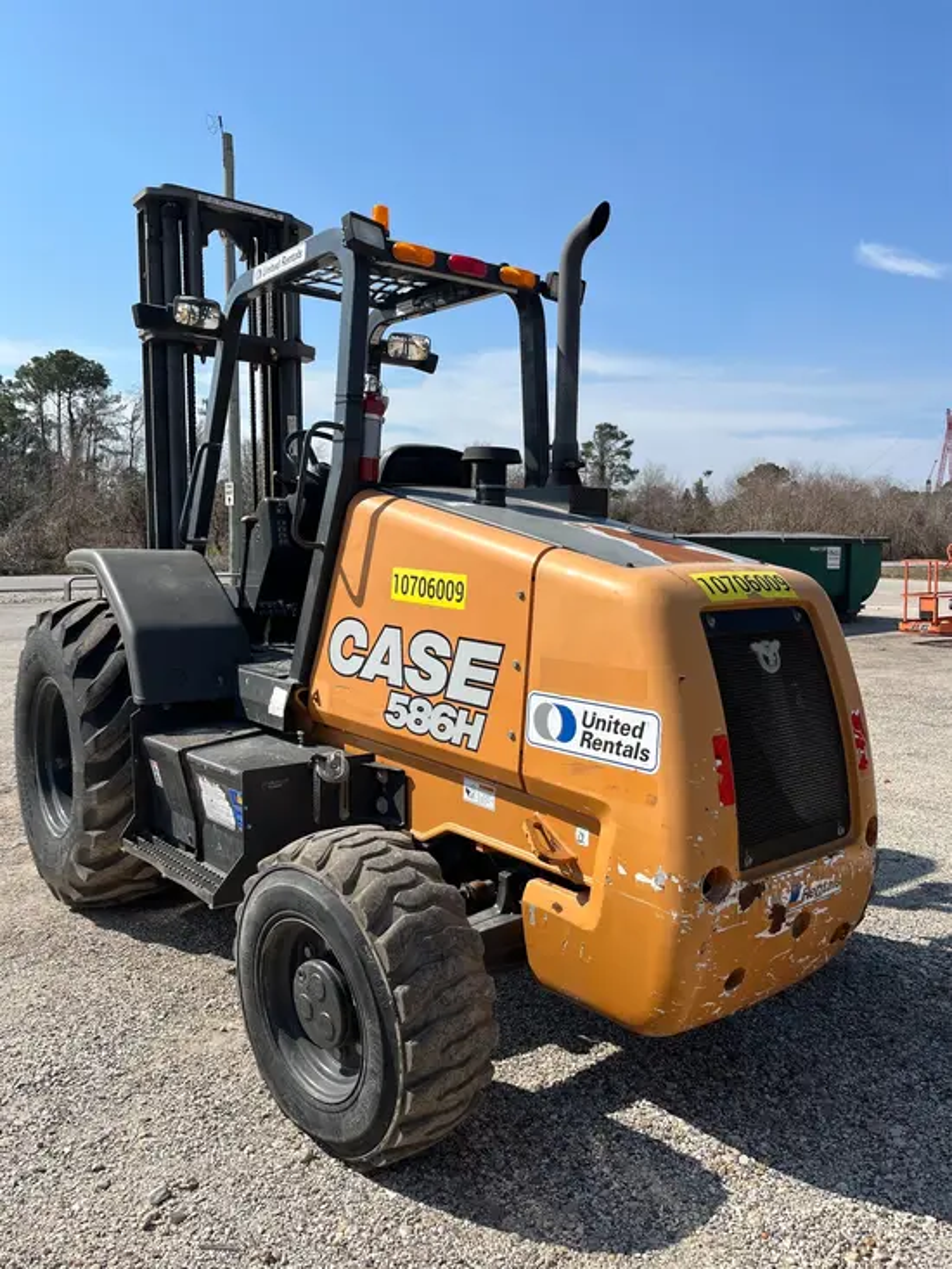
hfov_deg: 53.1
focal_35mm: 26
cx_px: 476
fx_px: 953
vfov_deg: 67.3
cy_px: 634
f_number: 1.6
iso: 50
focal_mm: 5.1
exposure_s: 1/4149
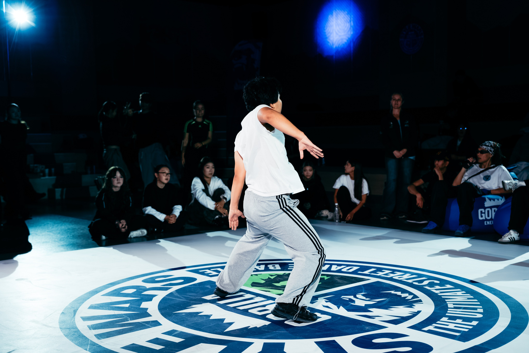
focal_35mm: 47
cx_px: 264
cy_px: 176
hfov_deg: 41.9
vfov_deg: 28.7
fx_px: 691
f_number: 2.8
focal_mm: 47
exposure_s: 1/800
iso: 3200
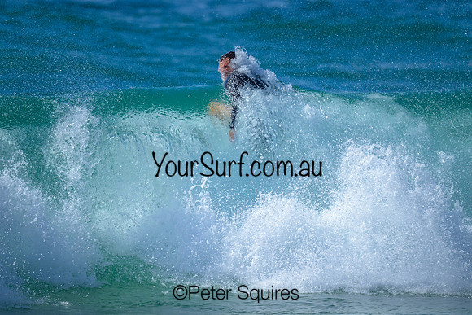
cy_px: 176
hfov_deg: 1.9
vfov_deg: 1.3
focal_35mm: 1099
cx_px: 253
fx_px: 14412
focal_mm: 800
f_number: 6.3
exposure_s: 1/2000
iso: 180
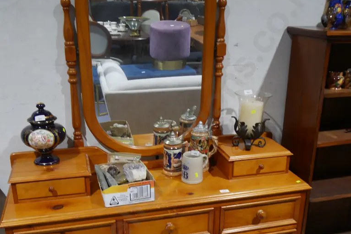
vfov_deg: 33.9
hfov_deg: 49.6
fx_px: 380
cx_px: 176
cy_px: 159
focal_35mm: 39
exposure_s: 1/60
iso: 250
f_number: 3.5
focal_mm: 14
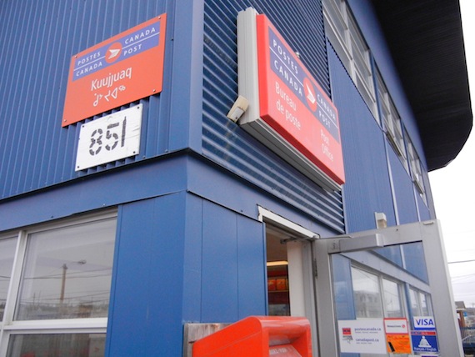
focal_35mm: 30
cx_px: 238
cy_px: 178
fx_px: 412
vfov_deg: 46.8
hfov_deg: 59.9
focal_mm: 5.4
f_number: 7
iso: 800
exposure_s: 1/542
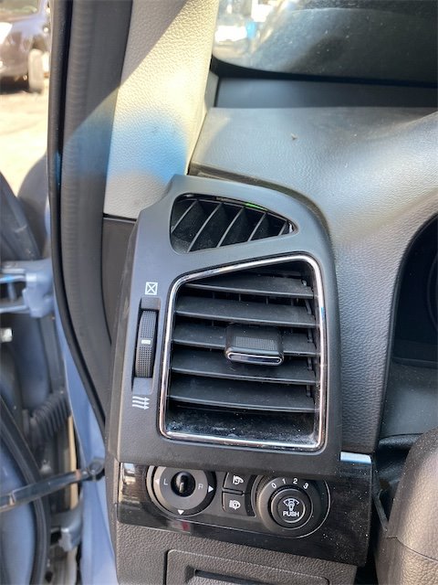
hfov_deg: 53.1
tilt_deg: -30.4
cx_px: 219
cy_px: 292
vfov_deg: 67.3
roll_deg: -2.8
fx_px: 439
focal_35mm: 26
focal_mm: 4.25
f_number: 1.8
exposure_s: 1/121
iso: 64
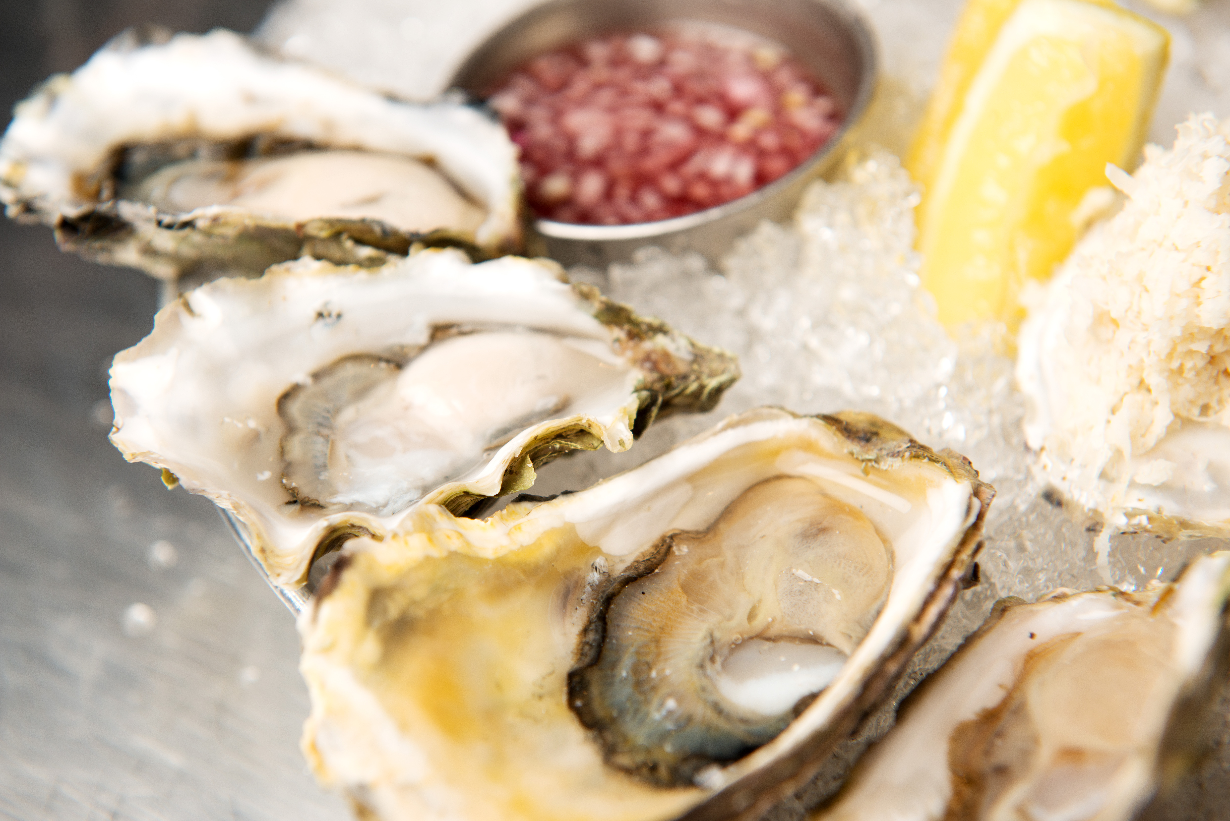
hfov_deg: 28.8
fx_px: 2392
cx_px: 615
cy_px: 410
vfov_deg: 19.5
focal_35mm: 70
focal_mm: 70
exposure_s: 1/60
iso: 100
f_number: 6.3
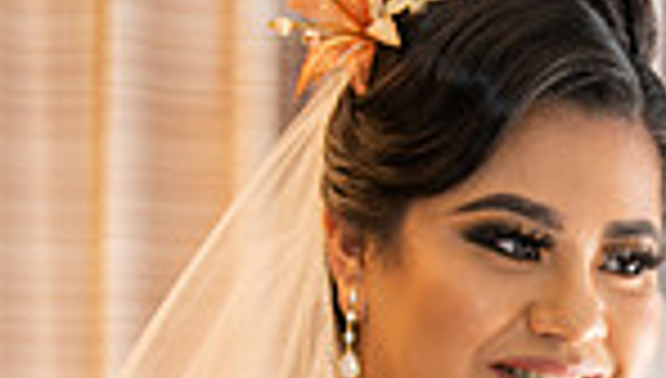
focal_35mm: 216
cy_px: 774
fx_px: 3823
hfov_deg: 9.9
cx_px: 522
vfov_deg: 5.5
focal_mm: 44
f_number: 2.8
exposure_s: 1/80
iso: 160
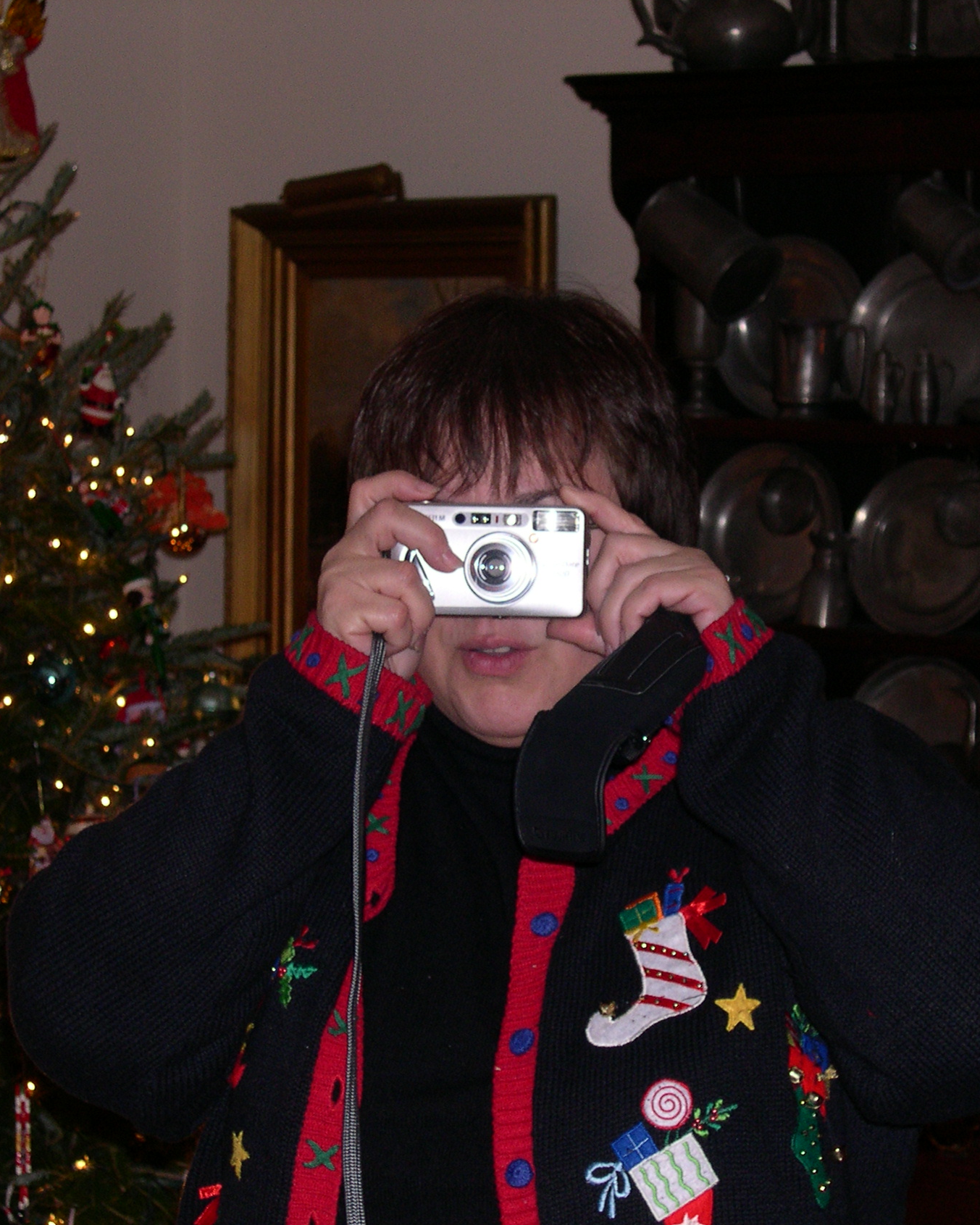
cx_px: 529
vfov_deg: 19.0
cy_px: 616
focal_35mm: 101
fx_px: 3661
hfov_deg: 15.2
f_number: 4
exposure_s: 1/60
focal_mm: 16.3
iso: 169
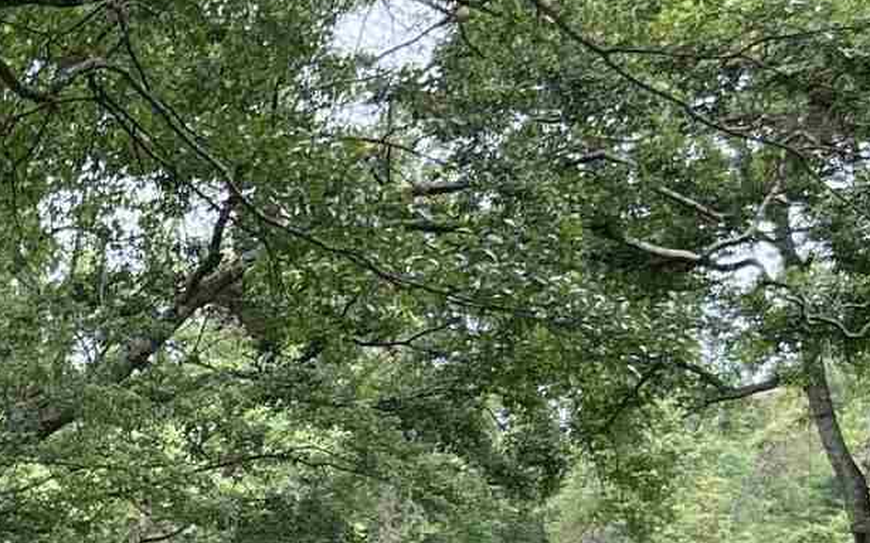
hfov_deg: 14.0
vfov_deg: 9.3
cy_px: 681
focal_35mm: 138
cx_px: -529
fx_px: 3270
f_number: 1.5
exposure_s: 1/439
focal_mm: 5.7
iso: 50
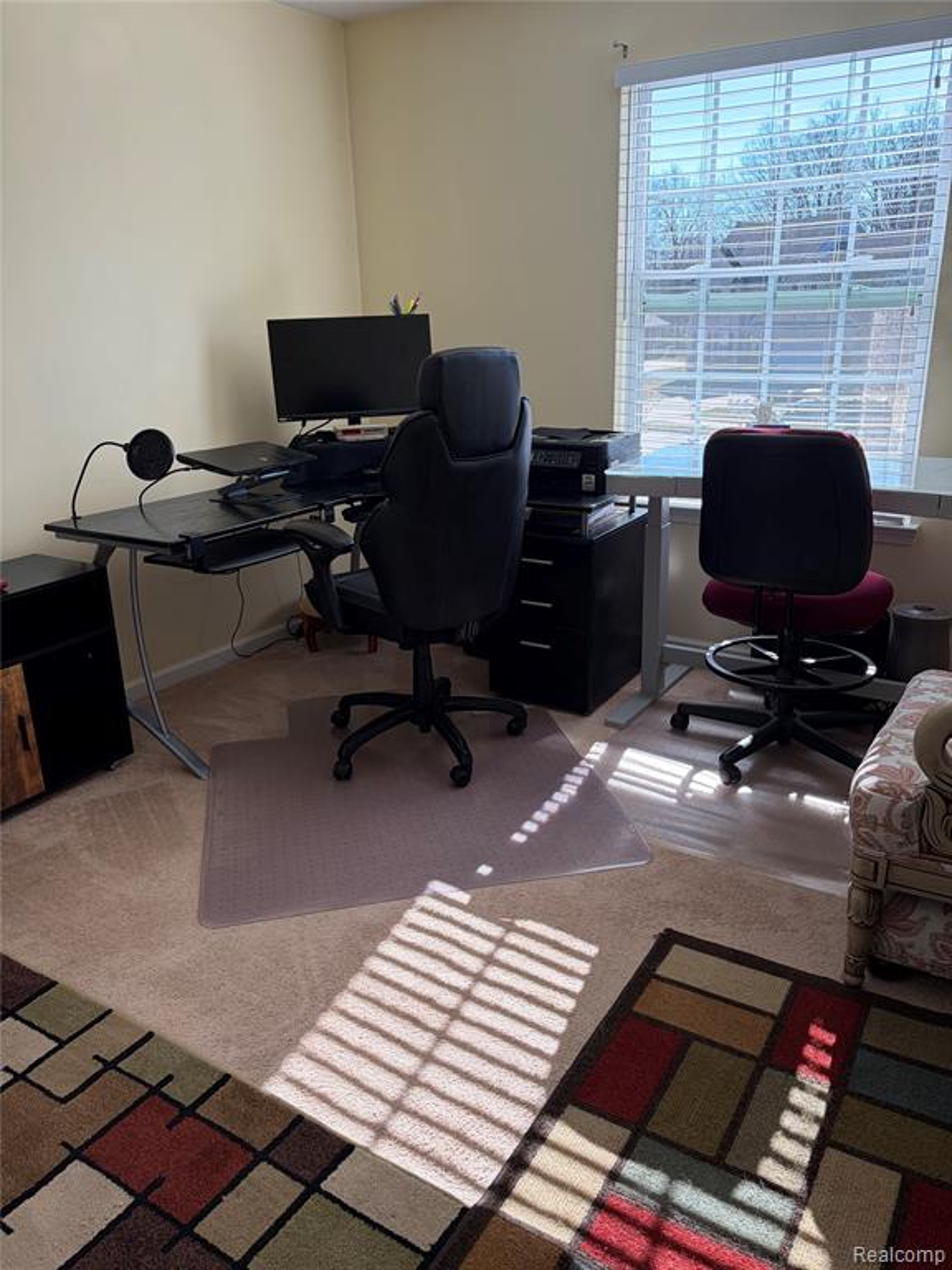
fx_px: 953
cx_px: 476
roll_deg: +2.0
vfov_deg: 67.3
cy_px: 635
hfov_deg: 53.1
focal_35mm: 26
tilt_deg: -18.6
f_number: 1.6
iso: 50
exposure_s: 1/249
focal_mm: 5.96
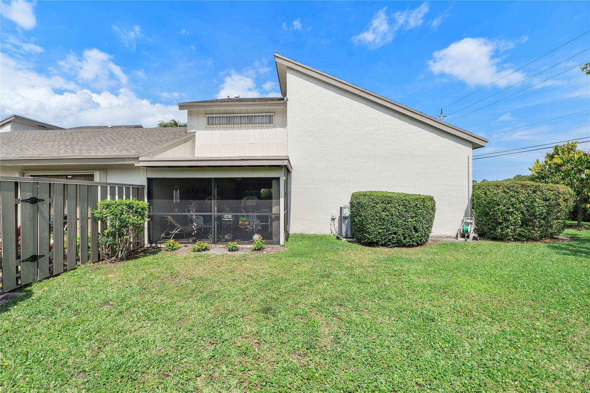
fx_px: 246
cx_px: 295
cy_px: 196
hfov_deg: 100.4
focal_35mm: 15
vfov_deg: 77.3
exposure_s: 1/200
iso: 100
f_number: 11
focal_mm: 10
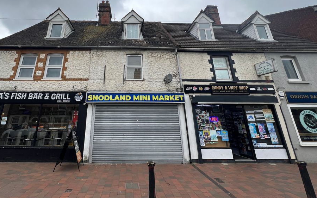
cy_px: 63
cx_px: 132
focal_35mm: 17
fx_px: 147
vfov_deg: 65.8
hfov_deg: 93.5
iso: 32
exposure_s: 1/791
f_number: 1.8
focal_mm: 1.57
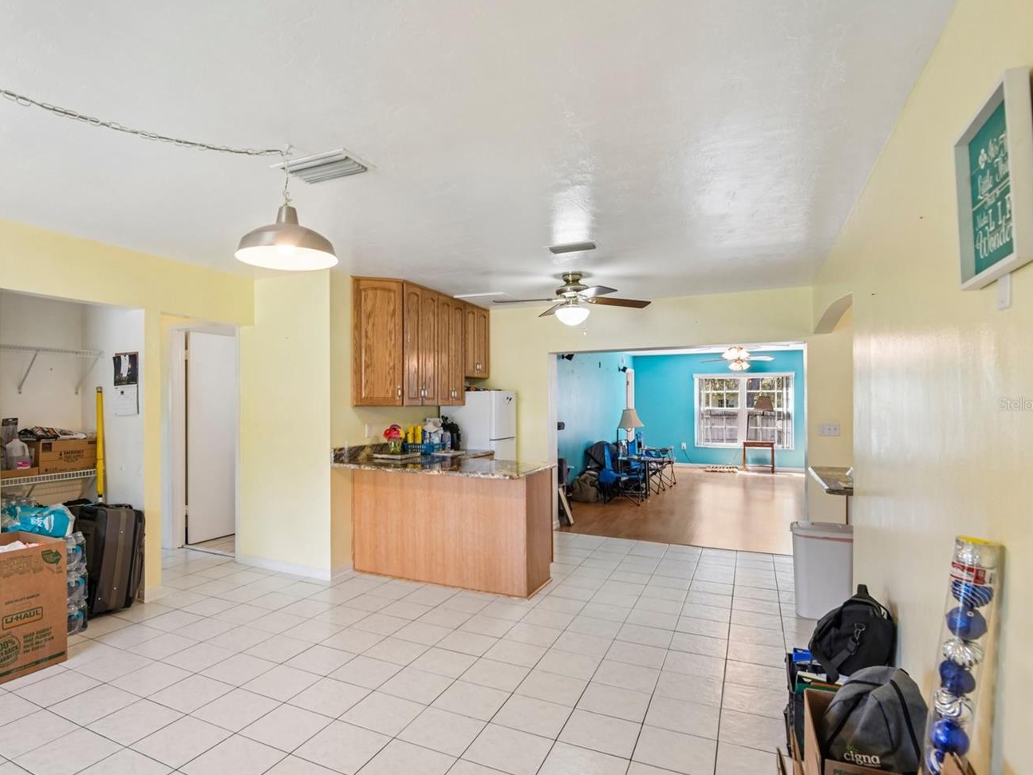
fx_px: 567
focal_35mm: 19
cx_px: 432
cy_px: 404
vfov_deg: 68.6
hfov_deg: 84.0
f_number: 8
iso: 400
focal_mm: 16
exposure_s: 1/25
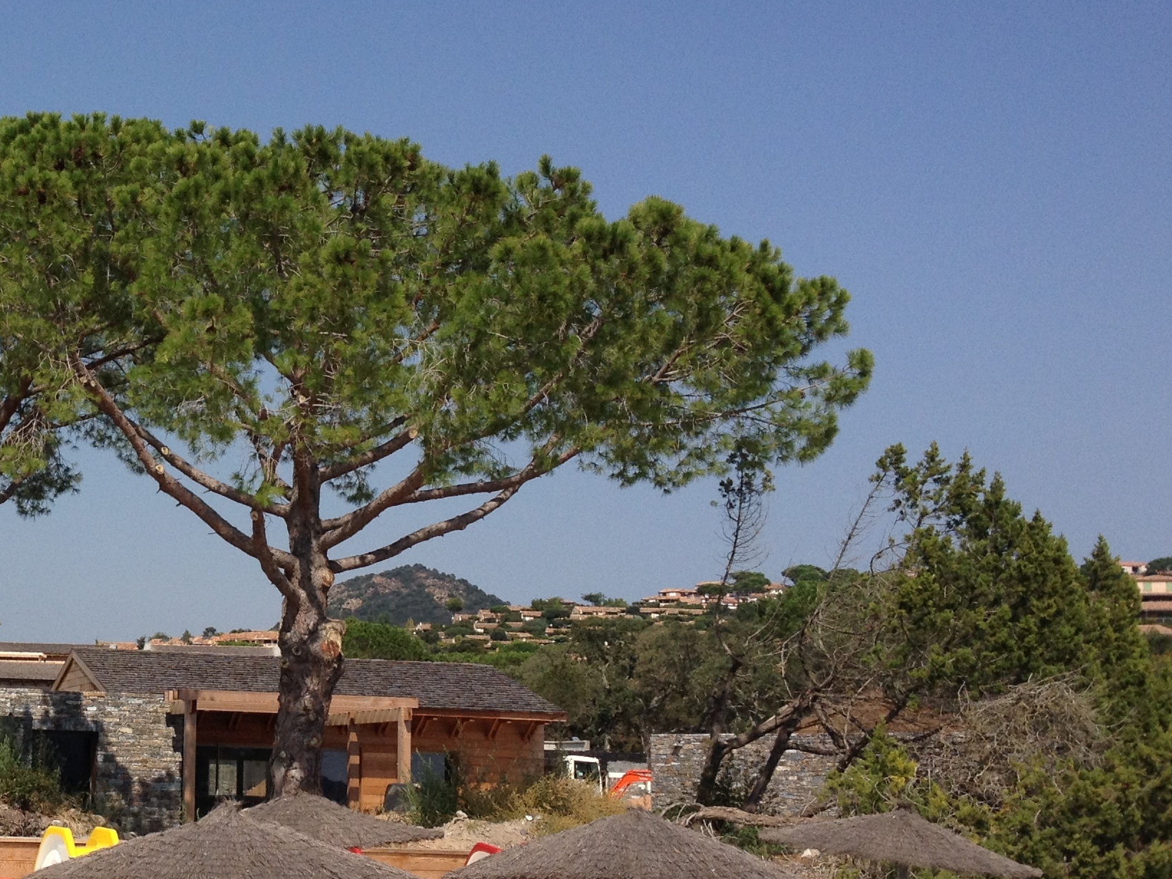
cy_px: 503
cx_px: 51
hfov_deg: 26.5
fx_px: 2370
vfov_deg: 21.0
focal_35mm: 70
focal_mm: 4.28
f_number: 2.4
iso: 64
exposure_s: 1/2513
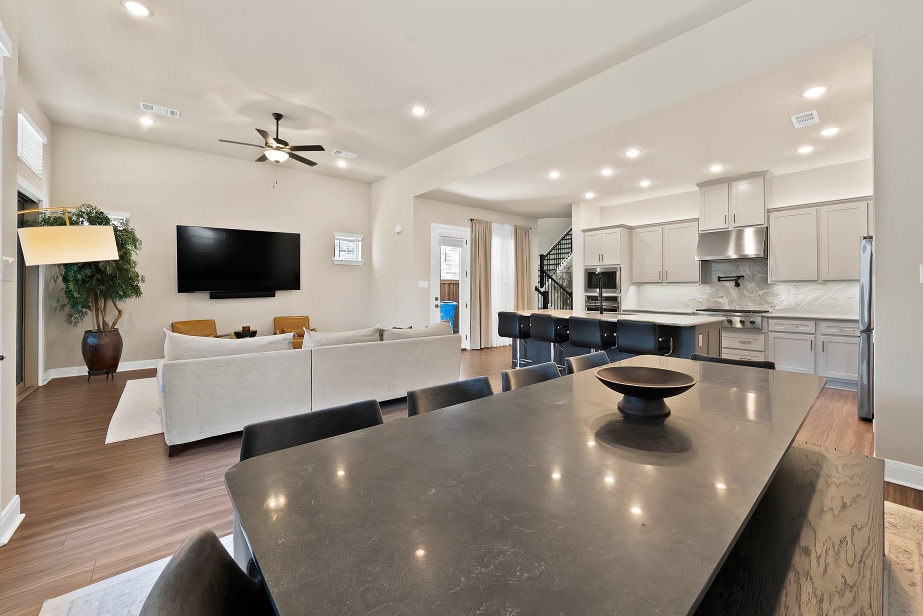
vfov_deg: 85.4
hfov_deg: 108.2
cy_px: 291
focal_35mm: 13
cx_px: 483
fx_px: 333
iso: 640
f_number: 9
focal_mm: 12
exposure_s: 1/2.5
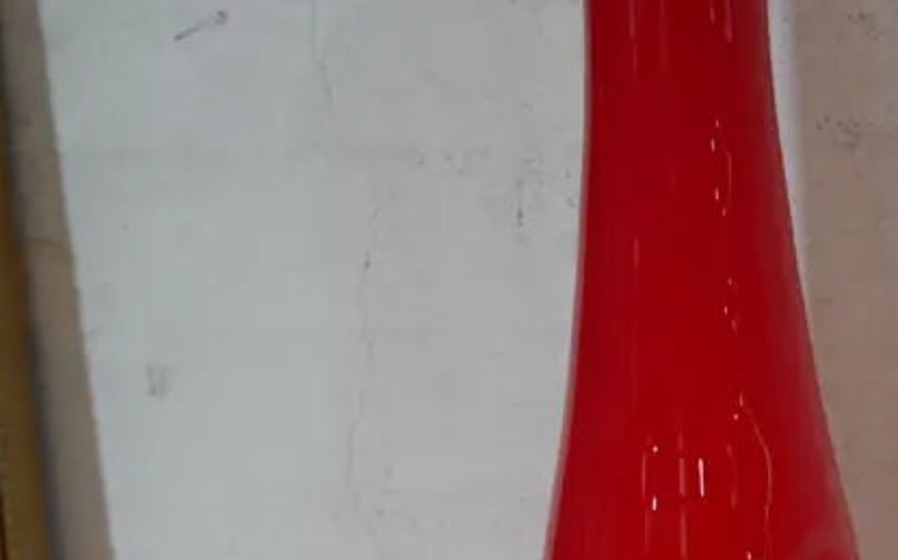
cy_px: 649
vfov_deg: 14.3
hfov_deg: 22.8
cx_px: 780
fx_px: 2177
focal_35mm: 89
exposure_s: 1/60
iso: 250
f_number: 4
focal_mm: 17
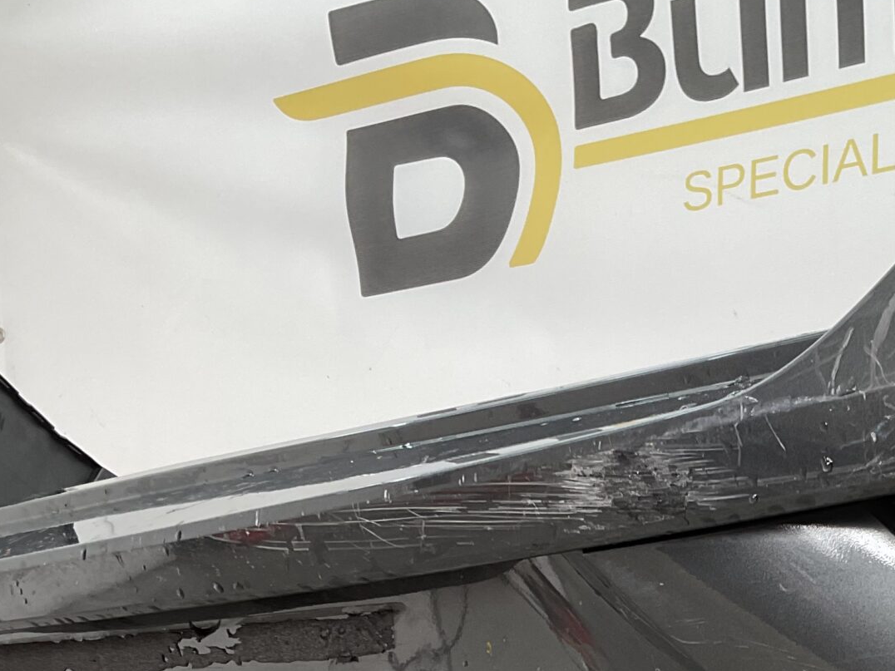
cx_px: 755
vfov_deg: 20.4
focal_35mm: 69
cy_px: 720
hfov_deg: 27.4
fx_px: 1784
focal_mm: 3
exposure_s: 1/120
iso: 20
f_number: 1.8
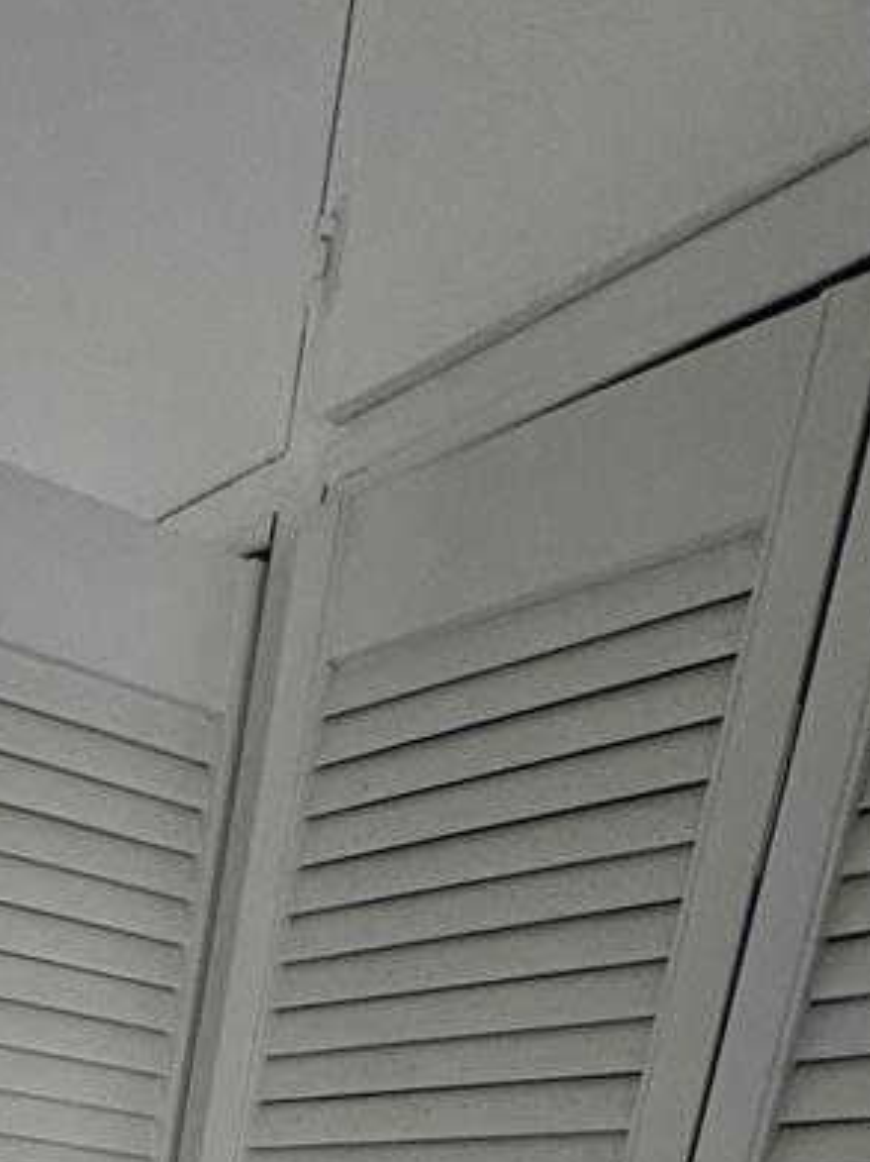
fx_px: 1442
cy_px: 1679
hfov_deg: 27.1
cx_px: -315
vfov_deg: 29.6
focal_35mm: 43
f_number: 2.2
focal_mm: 2.22
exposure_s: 1/99
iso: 200
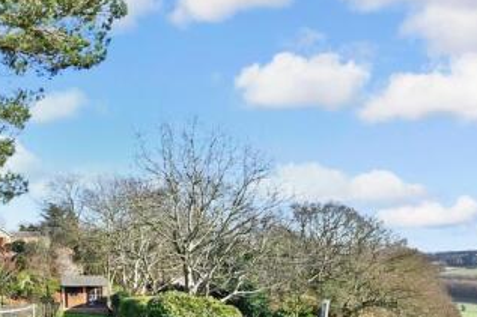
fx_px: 411
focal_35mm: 31
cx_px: 78
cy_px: 271
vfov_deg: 39.9
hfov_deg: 55.0
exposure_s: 1/200
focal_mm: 10
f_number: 7.1
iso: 250
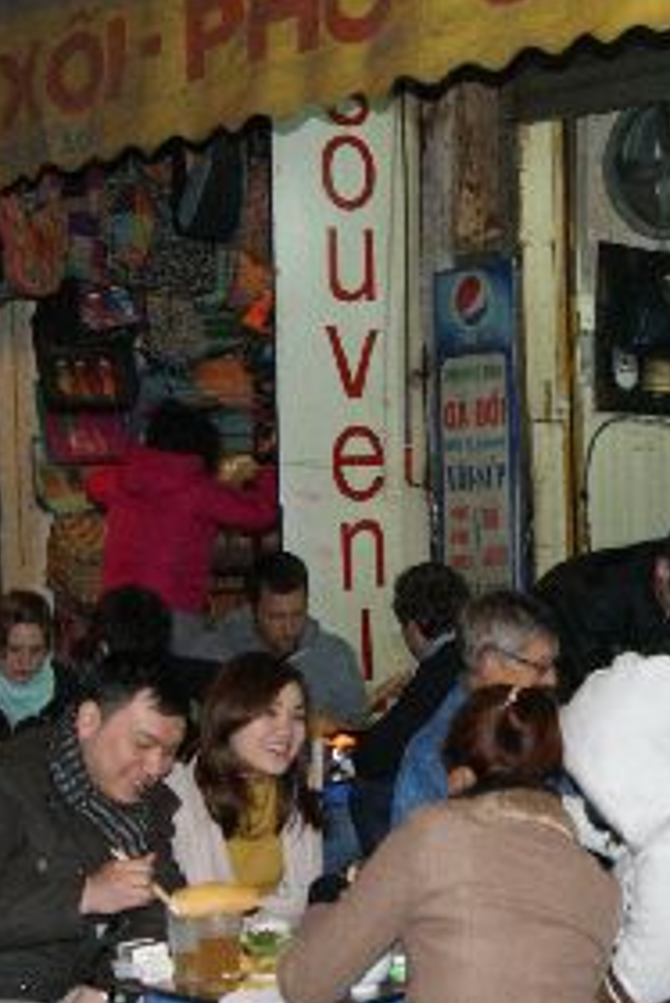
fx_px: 2147
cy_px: 487
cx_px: 563
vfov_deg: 26.3
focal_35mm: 77
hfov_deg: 17.5
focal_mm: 18
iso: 400
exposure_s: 1/60
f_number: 5.6
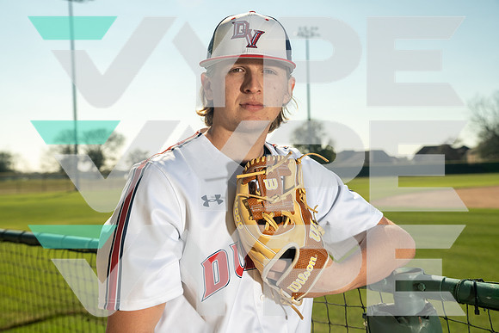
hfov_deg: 43.6
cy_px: 166
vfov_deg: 29.9
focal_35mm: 45
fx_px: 624
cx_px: 250
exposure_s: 1/200
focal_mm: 45
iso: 500
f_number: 5
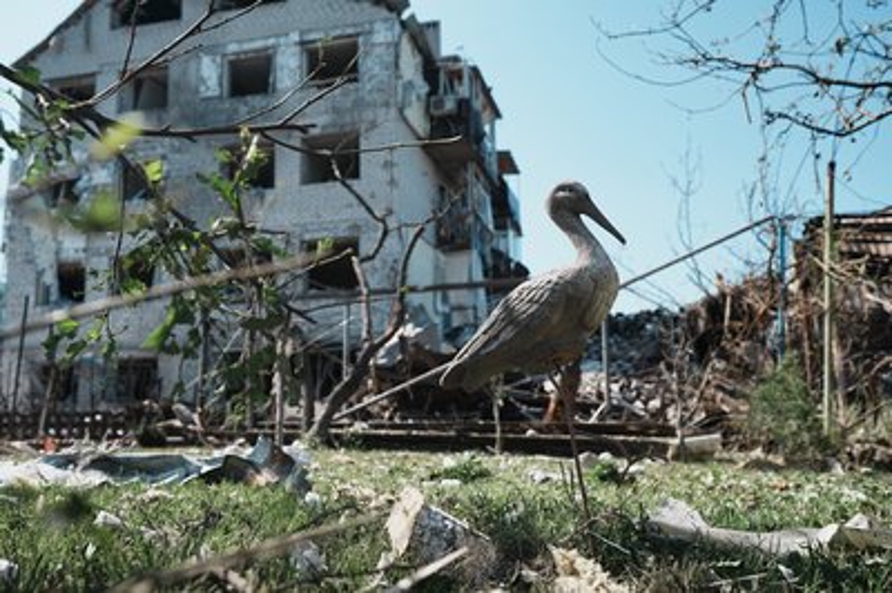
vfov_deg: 37.8
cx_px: 446
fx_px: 866
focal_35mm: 35
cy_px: 296
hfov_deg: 54.5
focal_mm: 35
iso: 100
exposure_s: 1/800
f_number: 5
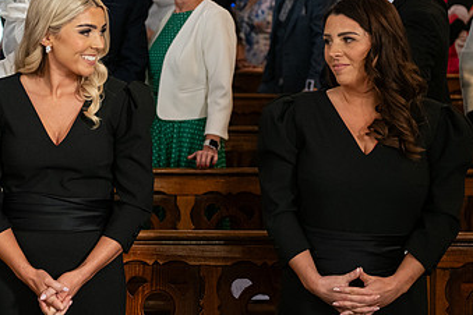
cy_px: 94
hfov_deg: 18.1
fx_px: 1485
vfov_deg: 12.1
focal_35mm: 113
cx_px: 165
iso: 1600
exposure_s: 1/160
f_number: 3.5
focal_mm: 66
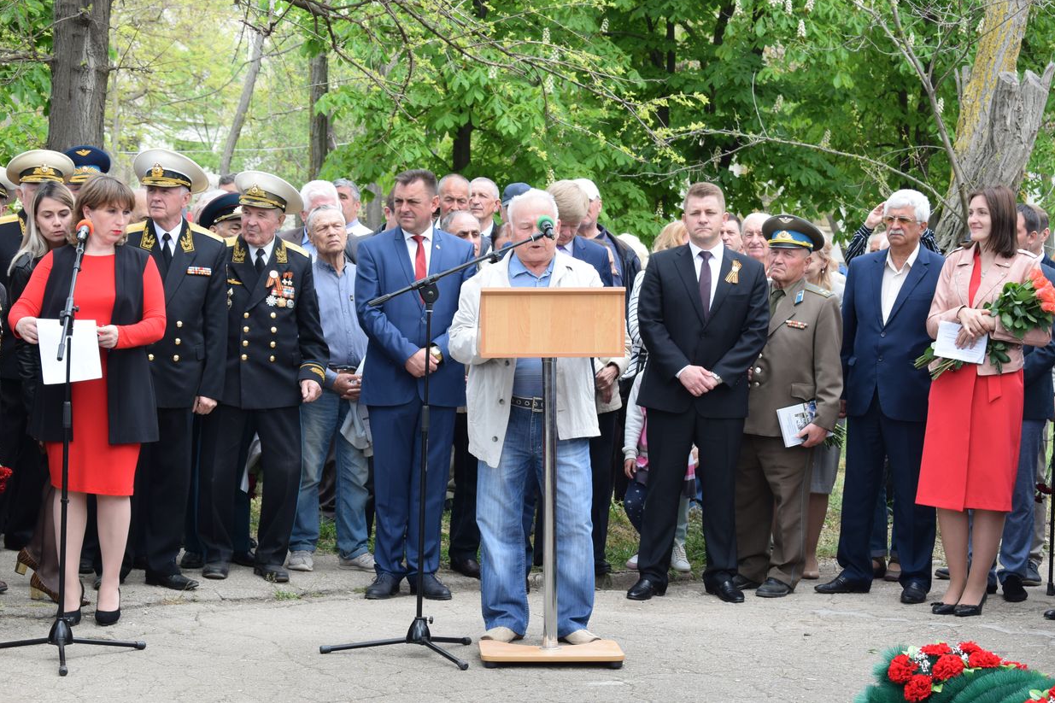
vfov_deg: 16.0
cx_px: 531
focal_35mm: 86
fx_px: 2506
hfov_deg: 23.8
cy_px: 340
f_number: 7.1
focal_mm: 55
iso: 400
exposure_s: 1/200
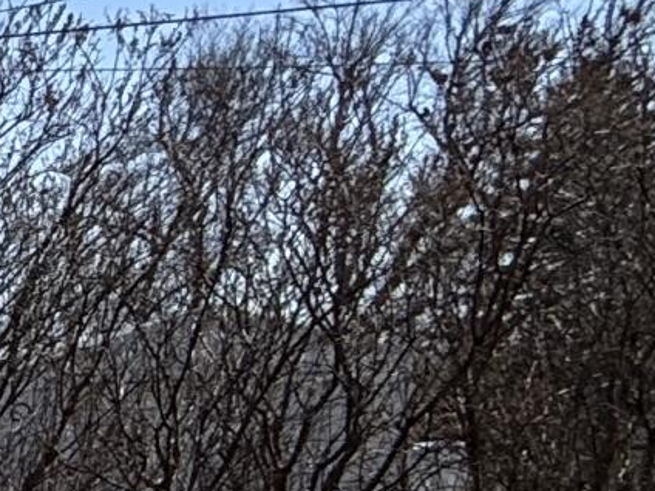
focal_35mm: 99
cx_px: -1214
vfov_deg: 13.3
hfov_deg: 12.0
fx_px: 1873
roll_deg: +2.0
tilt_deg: -10.8
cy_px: 903
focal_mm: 2.22
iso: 50
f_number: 2.2
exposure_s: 1/2024
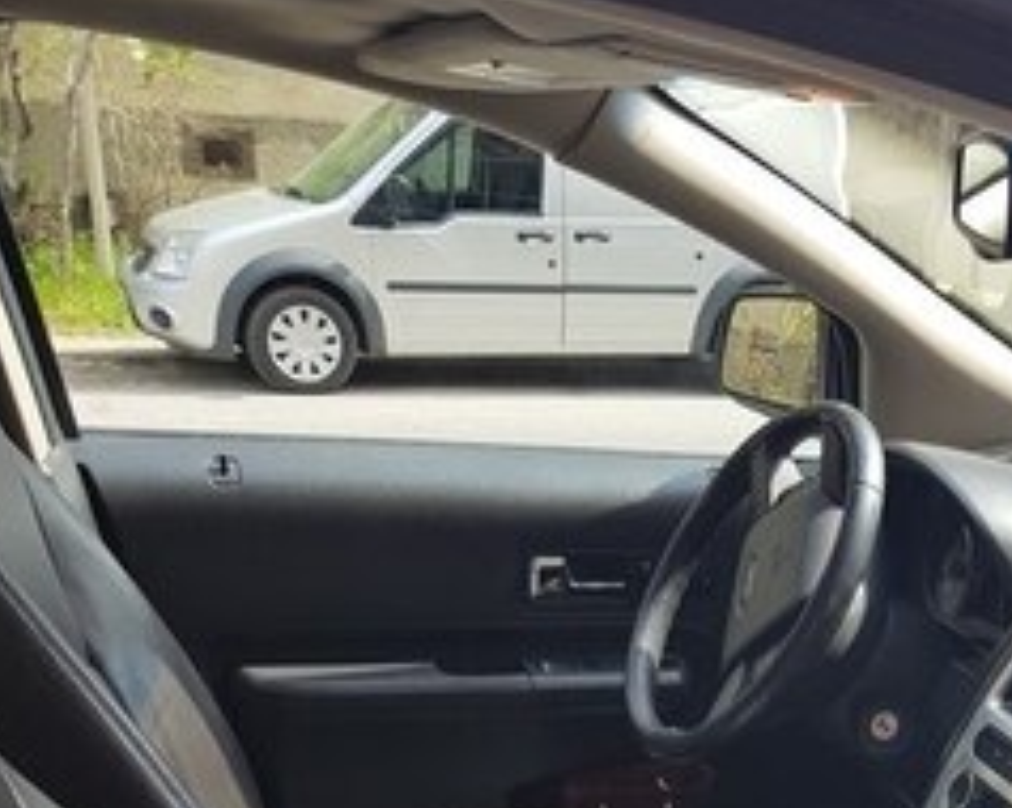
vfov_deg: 25.2
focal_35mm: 53
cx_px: 761
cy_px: 1008
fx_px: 1586
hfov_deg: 34.6
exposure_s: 1/478
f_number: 1.7
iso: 40
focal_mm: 4.2
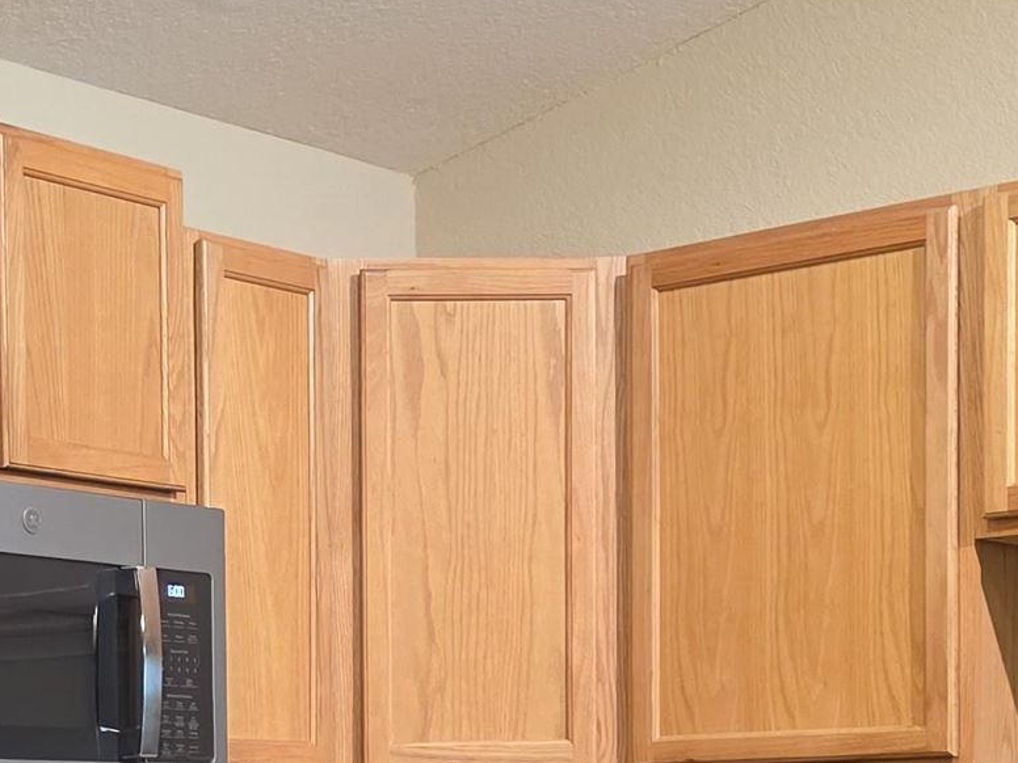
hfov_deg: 21.2
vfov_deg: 15.7
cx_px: 138
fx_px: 2676
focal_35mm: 91
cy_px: 907
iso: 800
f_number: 1.7
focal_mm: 6.3
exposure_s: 1/120
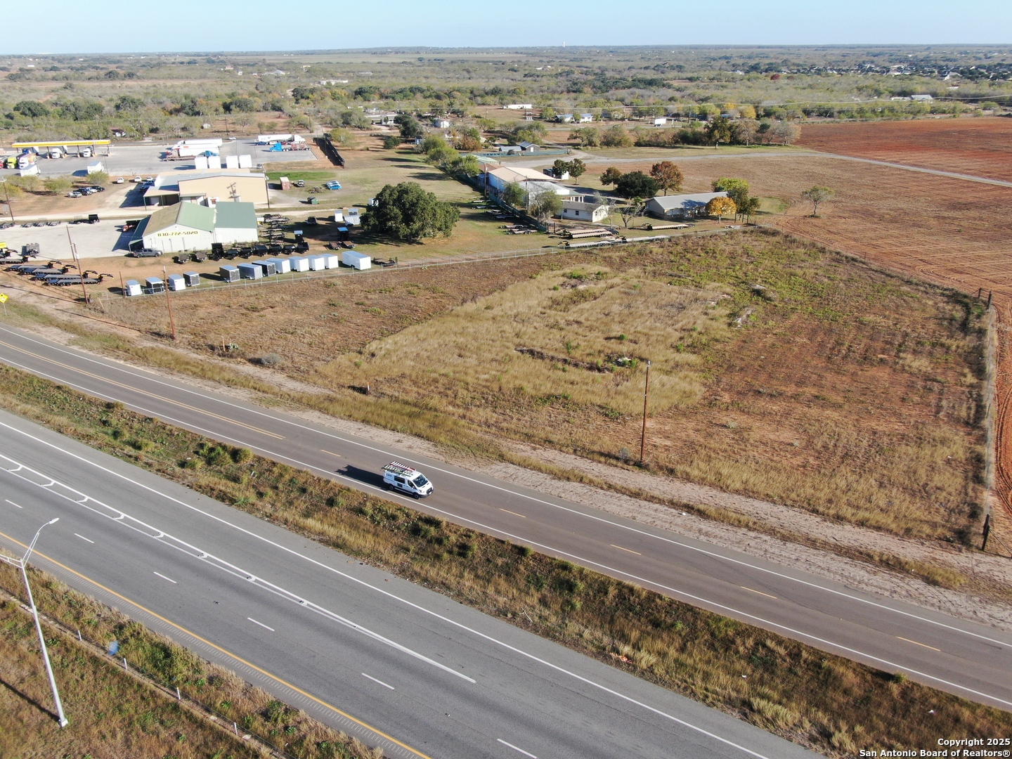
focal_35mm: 29
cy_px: 380
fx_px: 848
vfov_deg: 48.2
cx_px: 506
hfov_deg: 61.7
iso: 100
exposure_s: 1/640
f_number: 3
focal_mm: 5
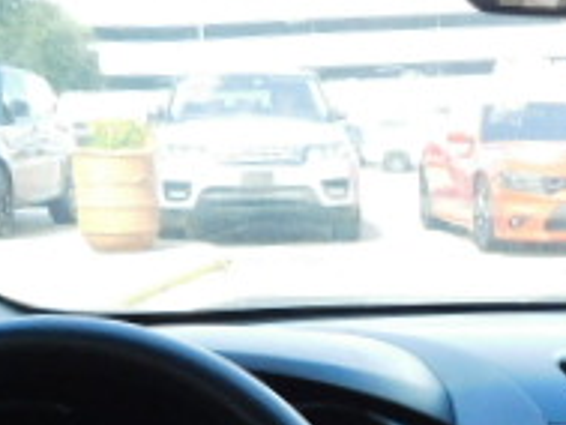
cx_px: 656
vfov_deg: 17.9
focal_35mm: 78
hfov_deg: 23.2
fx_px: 1276
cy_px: 524
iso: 125
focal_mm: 4
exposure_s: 1/125
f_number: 3
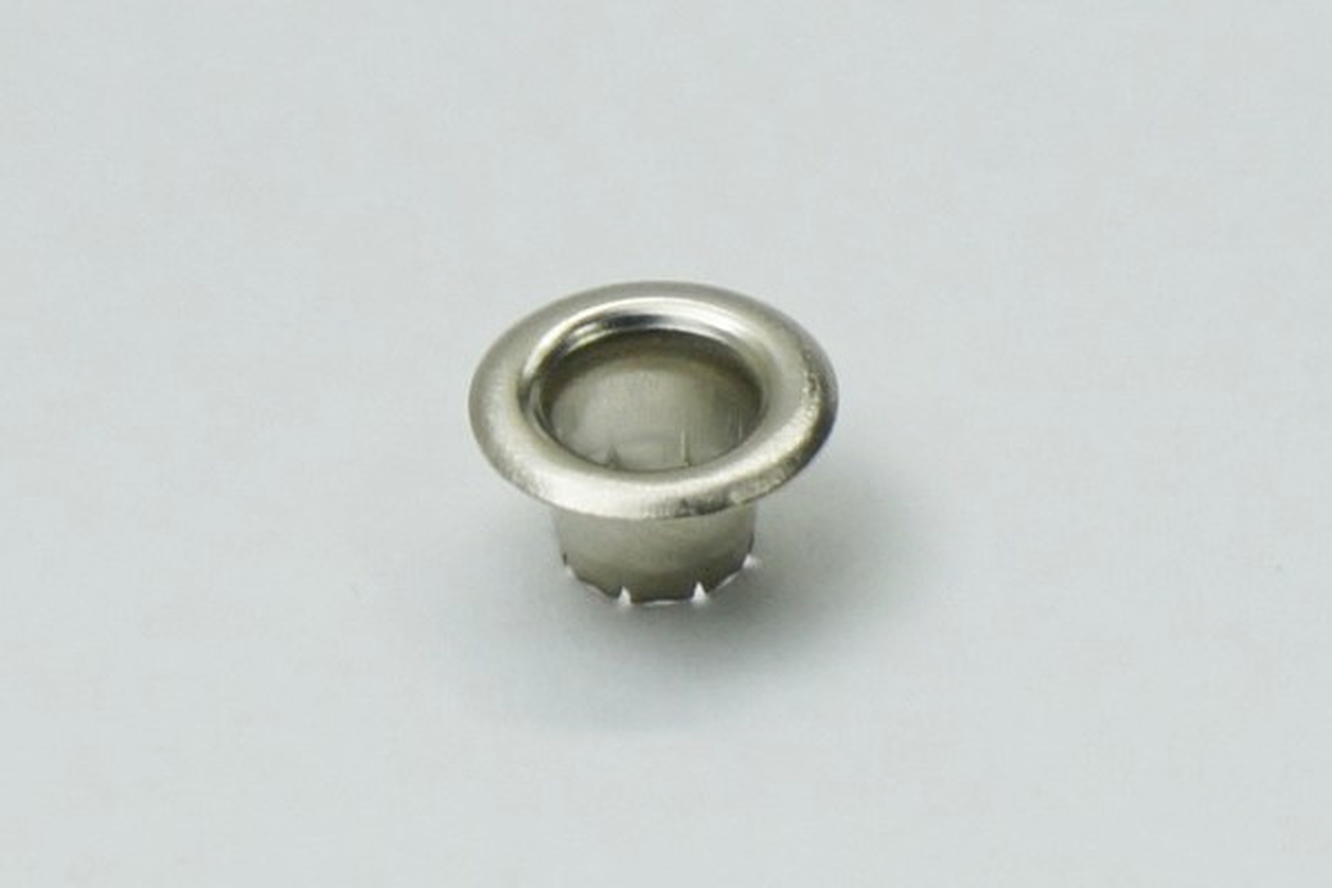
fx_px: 3052
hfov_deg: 24.6
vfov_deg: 16.6
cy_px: 444
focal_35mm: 82
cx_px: 666
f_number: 5.6
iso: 200
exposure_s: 1/60
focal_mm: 55
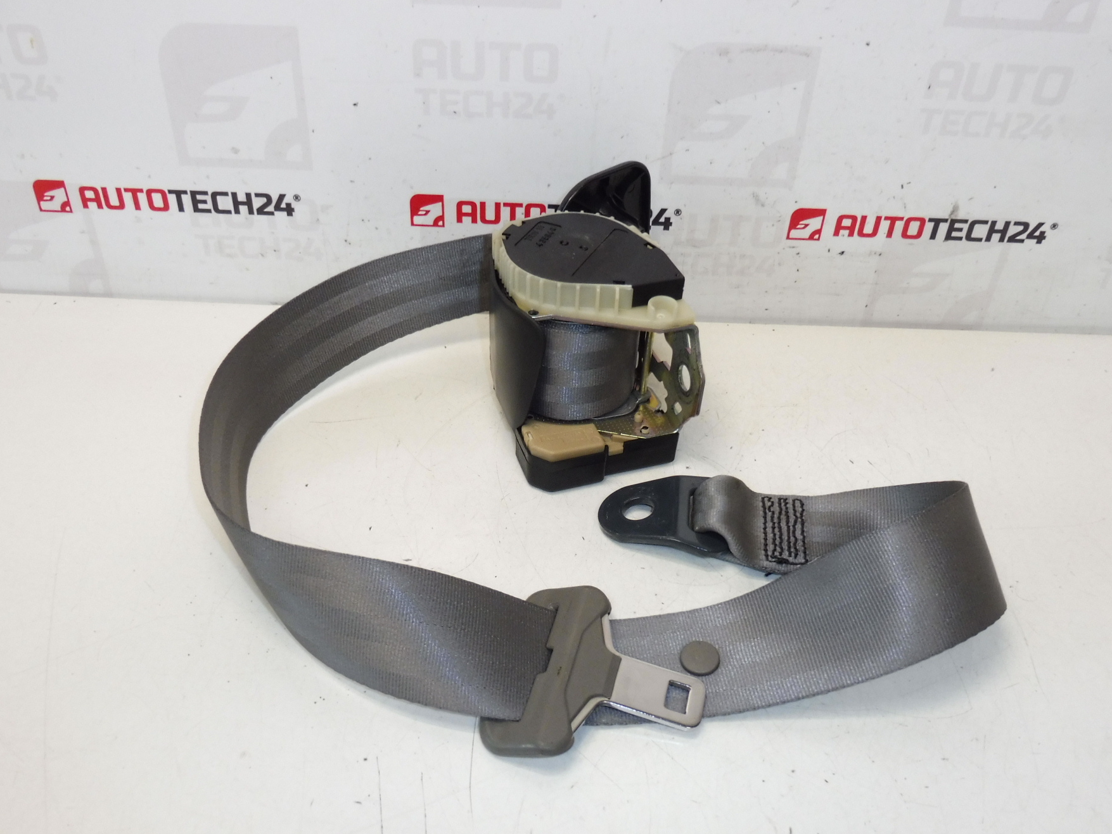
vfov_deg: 49.6
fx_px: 900
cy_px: 483
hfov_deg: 63.4
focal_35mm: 28
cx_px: 535
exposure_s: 1/60
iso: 200
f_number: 3.5
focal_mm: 4.3
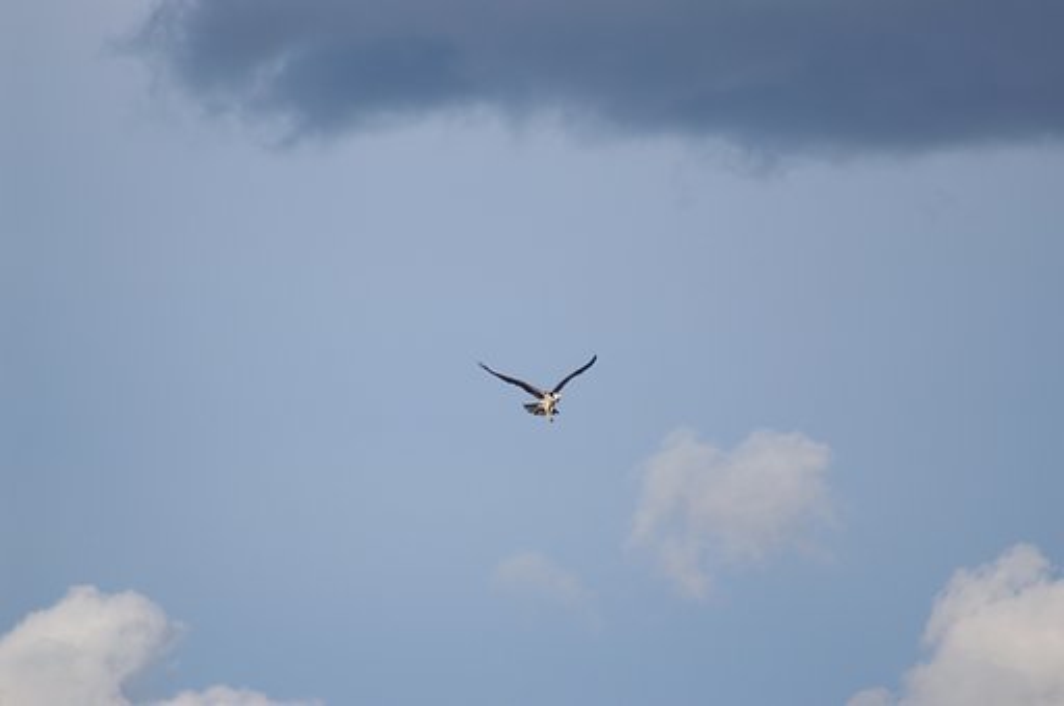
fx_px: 13283
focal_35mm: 450
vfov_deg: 3.0
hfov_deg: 4.6
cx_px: 532
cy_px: 353
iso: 200
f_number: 5.6
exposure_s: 1/2000
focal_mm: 300
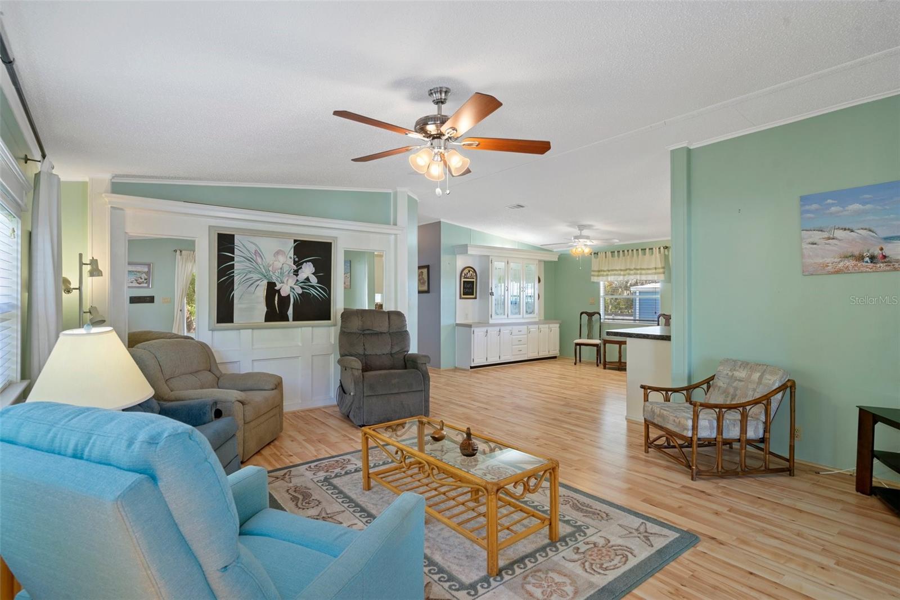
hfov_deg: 93.3
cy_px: 300
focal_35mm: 17
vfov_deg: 70.4
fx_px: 425
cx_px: 450
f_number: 8
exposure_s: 1/1.25
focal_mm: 17
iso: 320
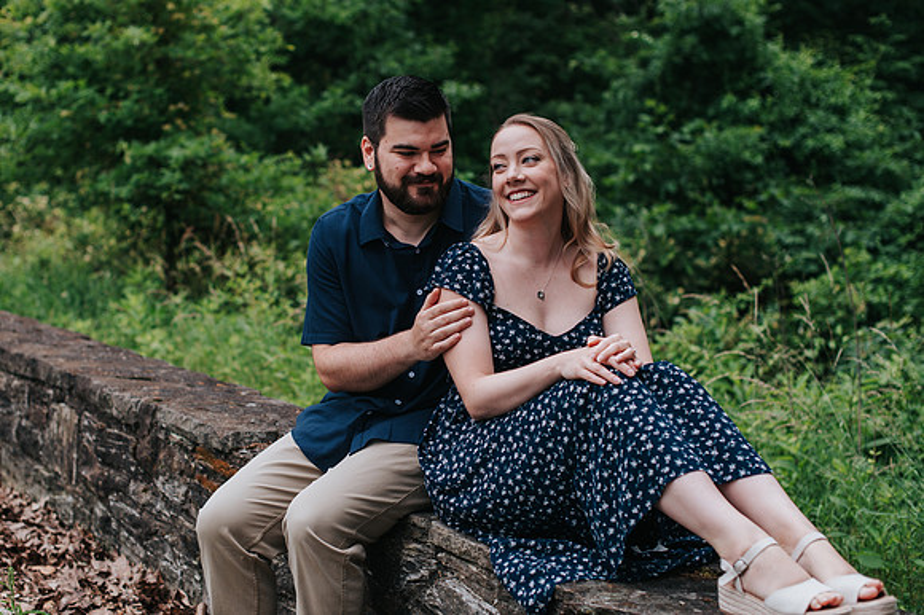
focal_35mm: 59
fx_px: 1511
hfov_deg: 33.9
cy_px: 307
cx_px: 380
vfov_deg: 23.0
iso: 180
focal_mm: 50
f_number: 3.2
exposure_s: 1/500
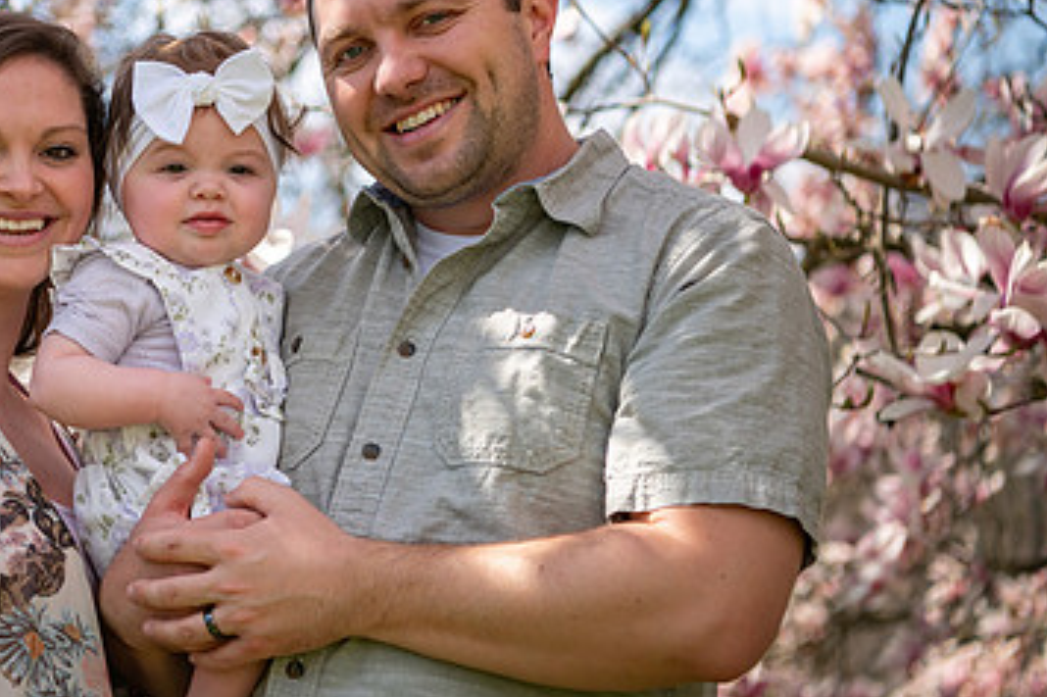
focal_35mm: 122
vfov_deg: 11.2
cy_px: 151
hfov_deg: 16.7
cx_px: 207
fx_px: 3546
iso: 400
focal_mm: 70
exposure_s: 1/6400
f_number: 2.8
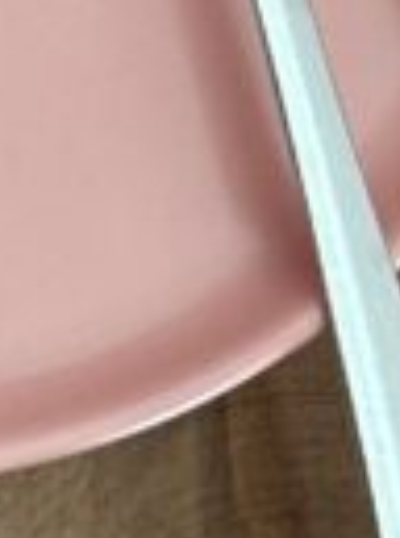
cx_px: -162
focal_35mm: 207
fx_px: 3205
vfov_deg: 9.5
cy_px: 521
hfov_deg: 7.1
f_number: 1.5
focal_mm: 5.7
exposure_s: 1/91
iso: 125
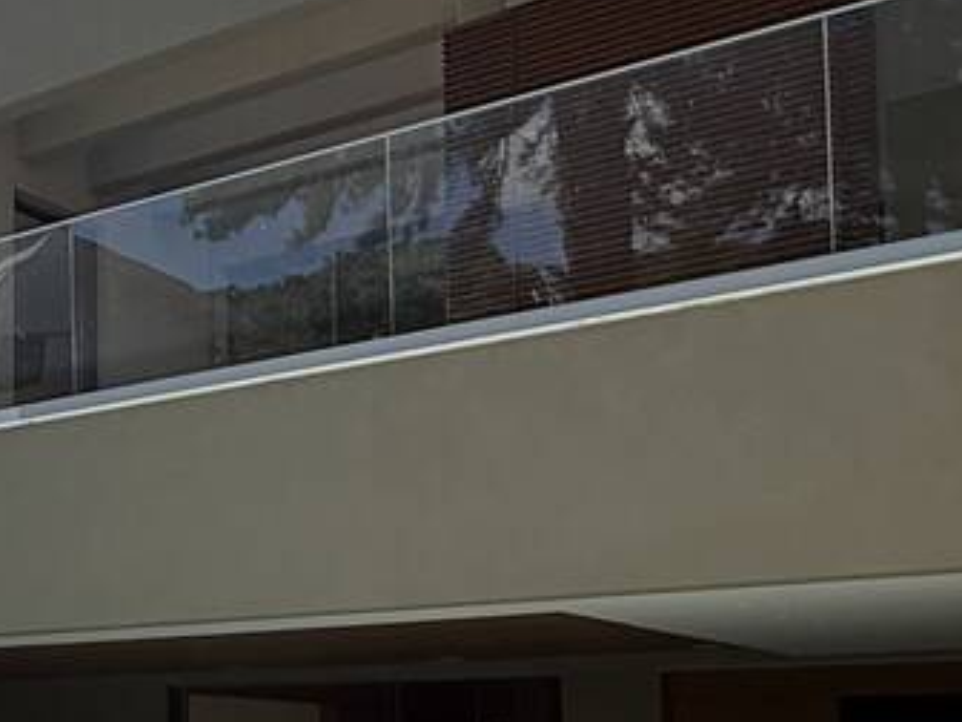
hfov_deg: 28.5
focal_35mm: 60
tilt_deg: +4.9
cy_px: 676
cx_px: -155
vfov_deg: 23.6
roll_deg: -0.6
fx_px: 1667
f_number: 2.2
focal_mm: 2.22
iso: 50
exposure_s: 1/1745
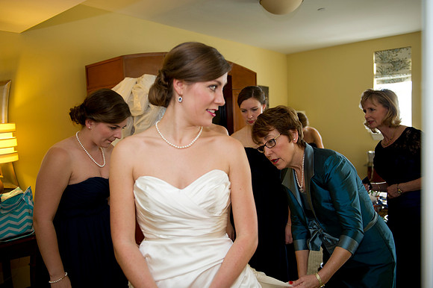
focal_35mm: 29
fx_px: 349
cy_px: 144
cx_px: 216
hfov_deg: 63.7
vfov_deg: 44.9
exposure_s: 1/125
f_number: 2.8
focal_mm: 29
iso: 640
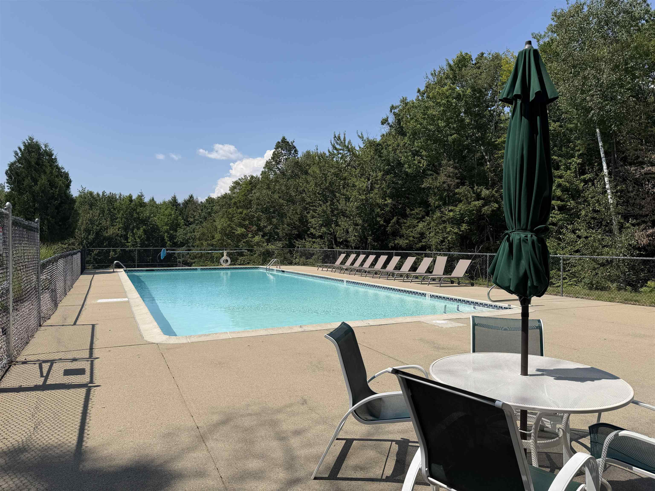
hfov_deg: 71.6
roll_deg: +0.0
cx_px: 328
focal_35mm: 24
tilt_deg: -1.4
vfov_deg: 56.8
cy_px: 246
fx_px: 454
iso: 80
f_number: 1.78
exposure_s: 1/7353
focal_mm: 6.76
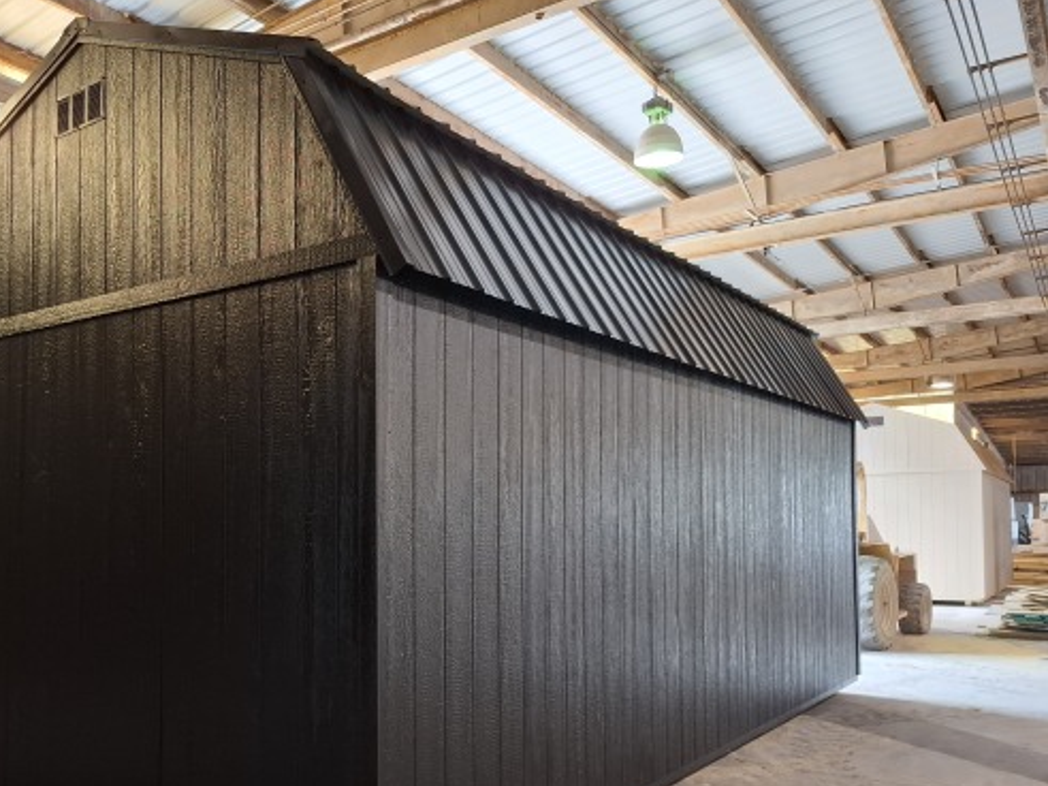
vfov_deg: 46.3
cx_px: 367
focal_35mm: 30
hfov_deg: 58.9
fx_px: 908
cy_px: 504
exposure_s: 1/60
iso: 320
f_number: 1.8
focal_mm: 5.54
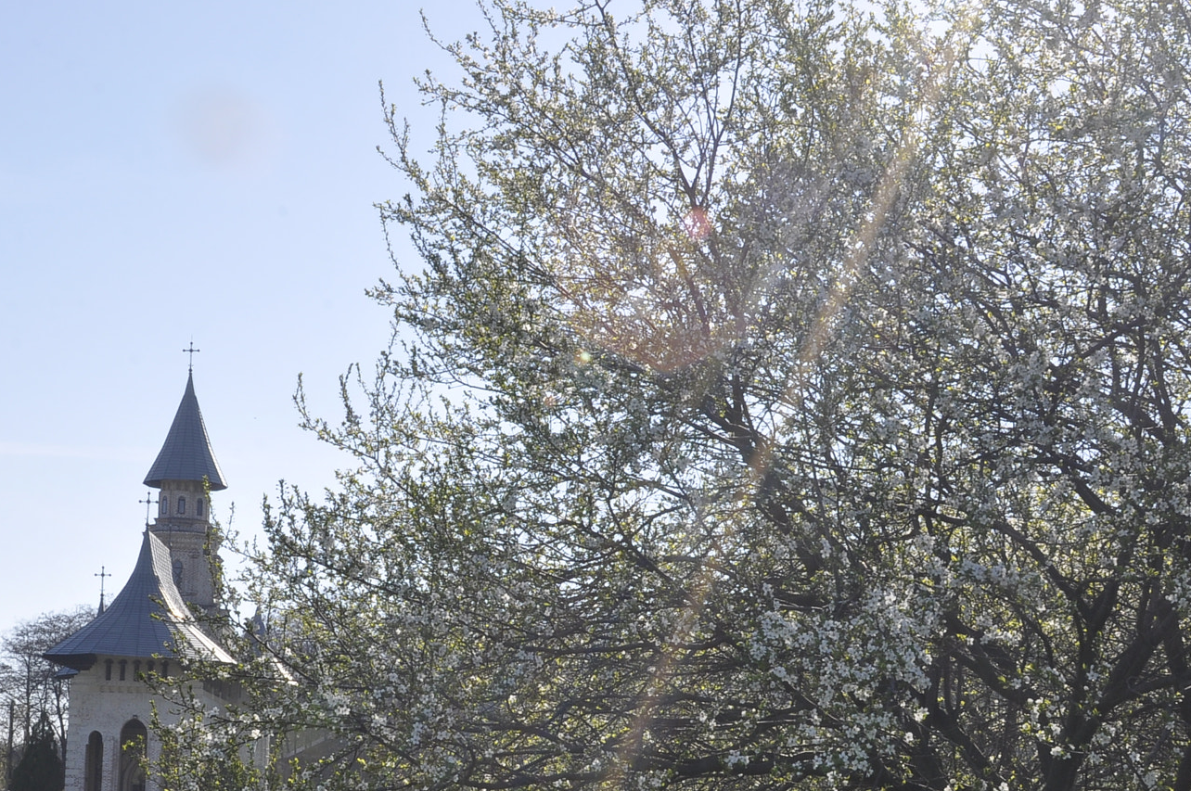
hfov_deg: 29.9
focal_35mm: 67
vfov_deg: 20.1
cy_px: 593
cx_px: 402
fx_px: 2214
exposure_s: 1/60
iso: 200
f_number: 22
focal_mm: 28
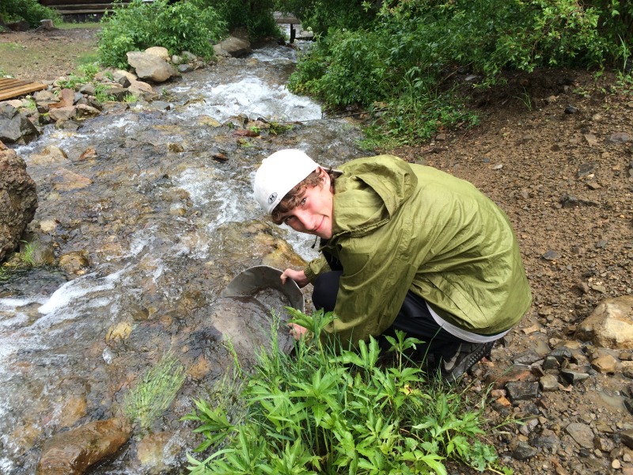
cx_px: 316
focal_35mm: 29
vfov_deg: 48.2
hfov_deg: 61.7
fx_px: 530
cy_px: 238
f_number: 2.2
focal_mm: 4.15
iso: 32
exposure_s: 1/255
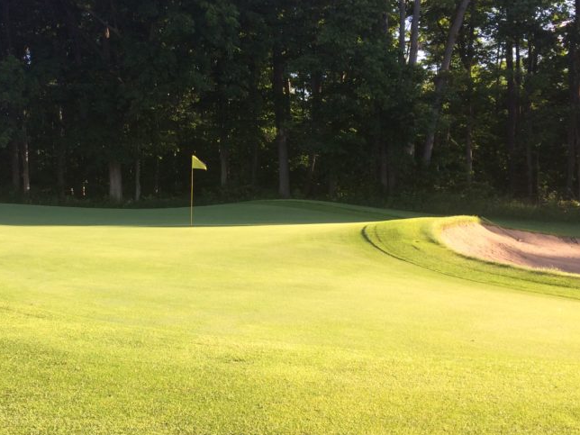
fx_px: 804
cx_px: 156
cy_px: 217
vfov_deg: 30.3
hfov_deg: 38.8
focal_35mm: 48
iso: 32
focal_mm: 4.12
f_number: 2.2
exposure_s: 1/410
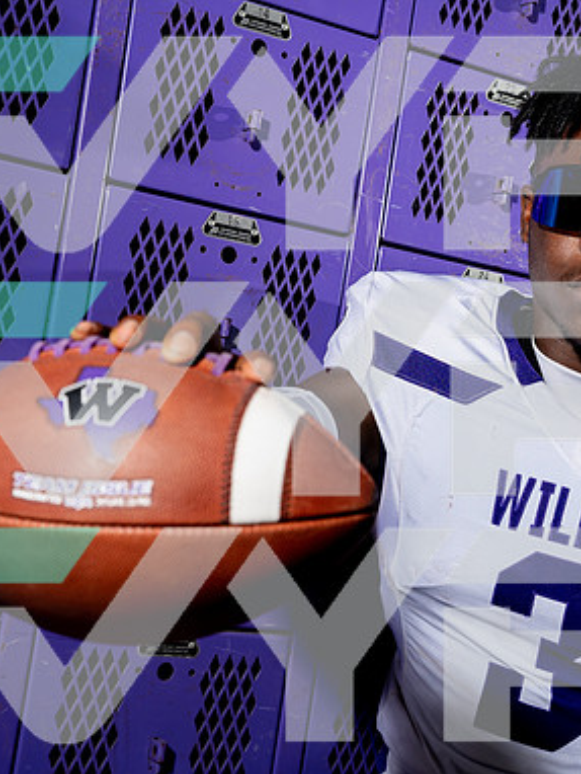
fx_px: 1632
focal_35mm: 73
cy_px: 390
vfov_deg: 26.7
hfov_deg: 20.1
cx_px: 411
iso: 200
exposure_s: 1/250
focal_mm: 50
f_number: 5.6
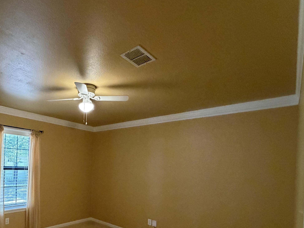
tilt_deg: -0.5
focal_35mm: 22
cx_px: 78
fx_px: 193
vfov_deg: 58.6
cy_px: 165
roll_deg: -1.9
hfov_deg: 71.4
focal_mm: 2.22
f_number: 2.2
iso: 500
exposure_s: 1/60
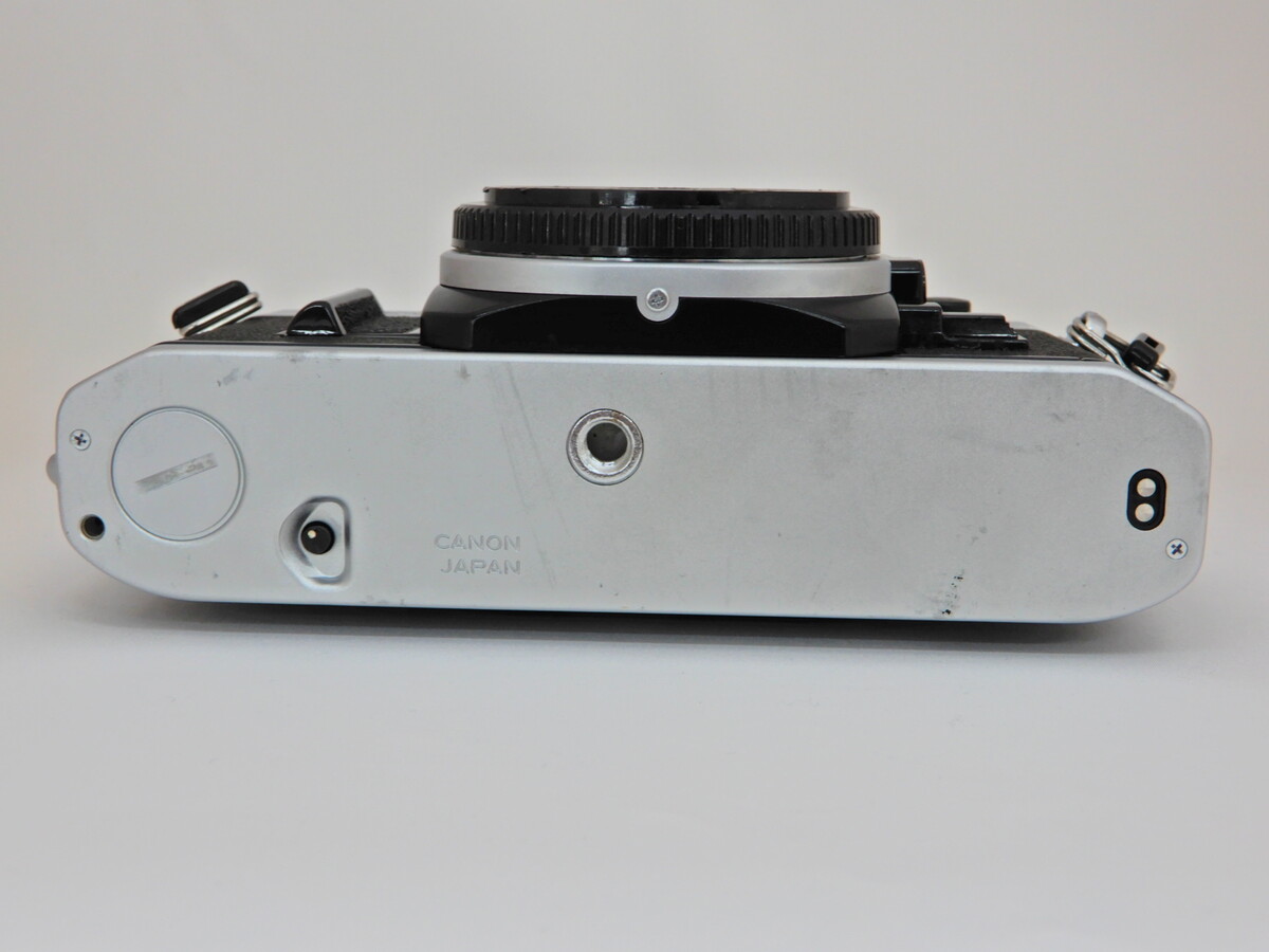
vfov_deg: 32.2
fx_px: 1650
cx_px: 634
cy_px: 476
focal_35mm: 45
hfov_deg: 42.1
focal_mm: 8
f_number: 4
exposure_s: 1/30
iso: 80
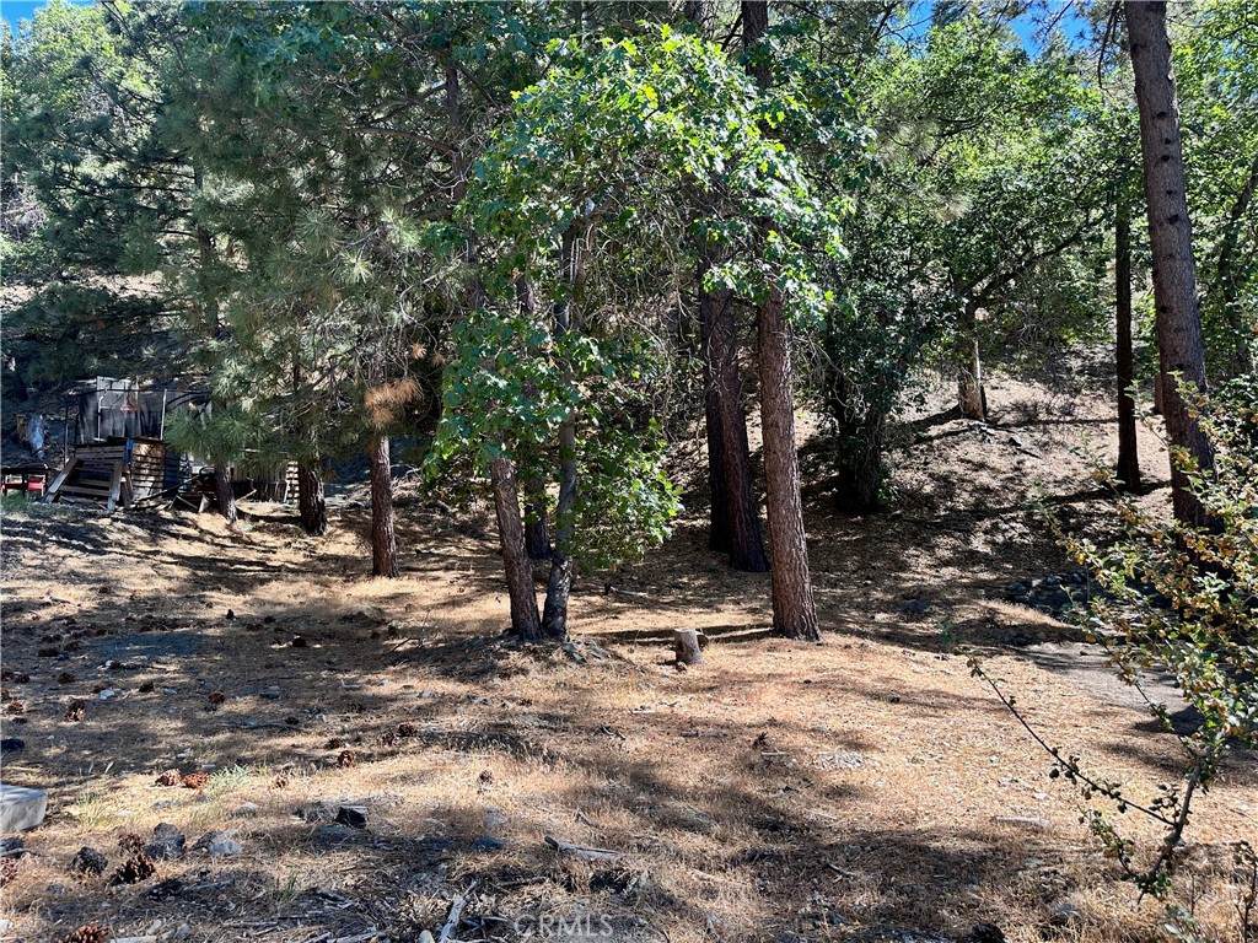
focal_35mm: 24
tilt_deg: +3.8
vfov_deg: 56.8
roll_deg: +2.1
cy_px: 472
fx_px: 872
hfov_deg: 71.6
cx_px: 629
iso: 80
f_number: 1.78
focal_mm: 6.86
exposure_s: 1/597
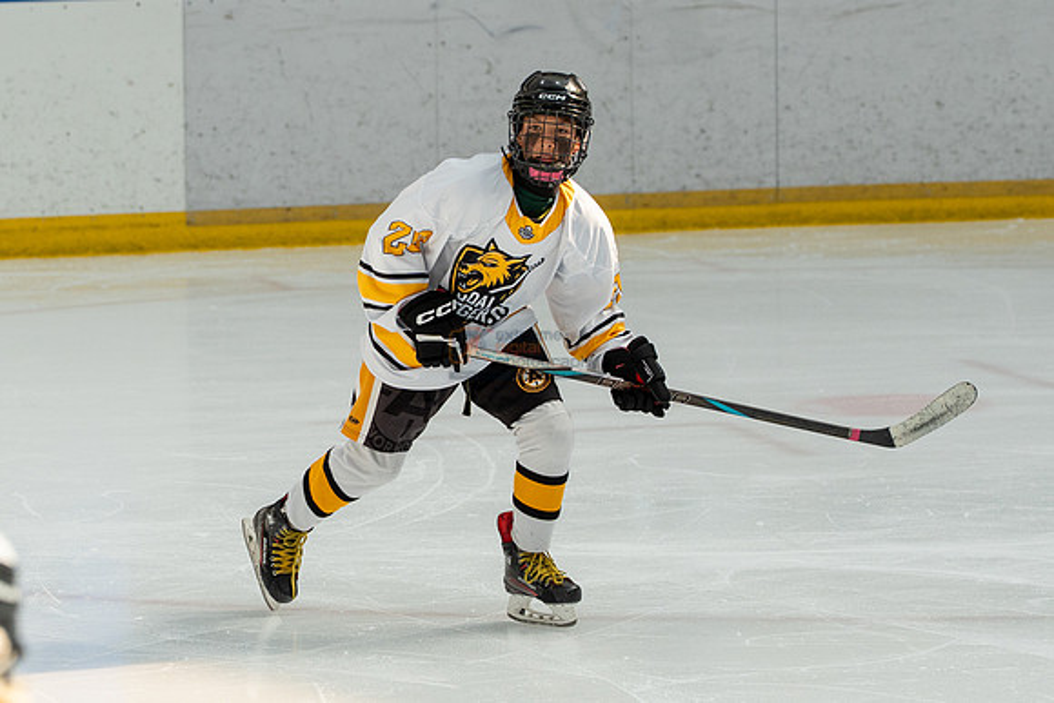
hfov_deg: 9.5
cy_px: 439
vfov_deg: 6.4
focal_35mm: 216
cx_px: 314
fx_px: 6328
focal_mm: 103
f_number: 3.5
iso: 800
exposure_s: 1/1600
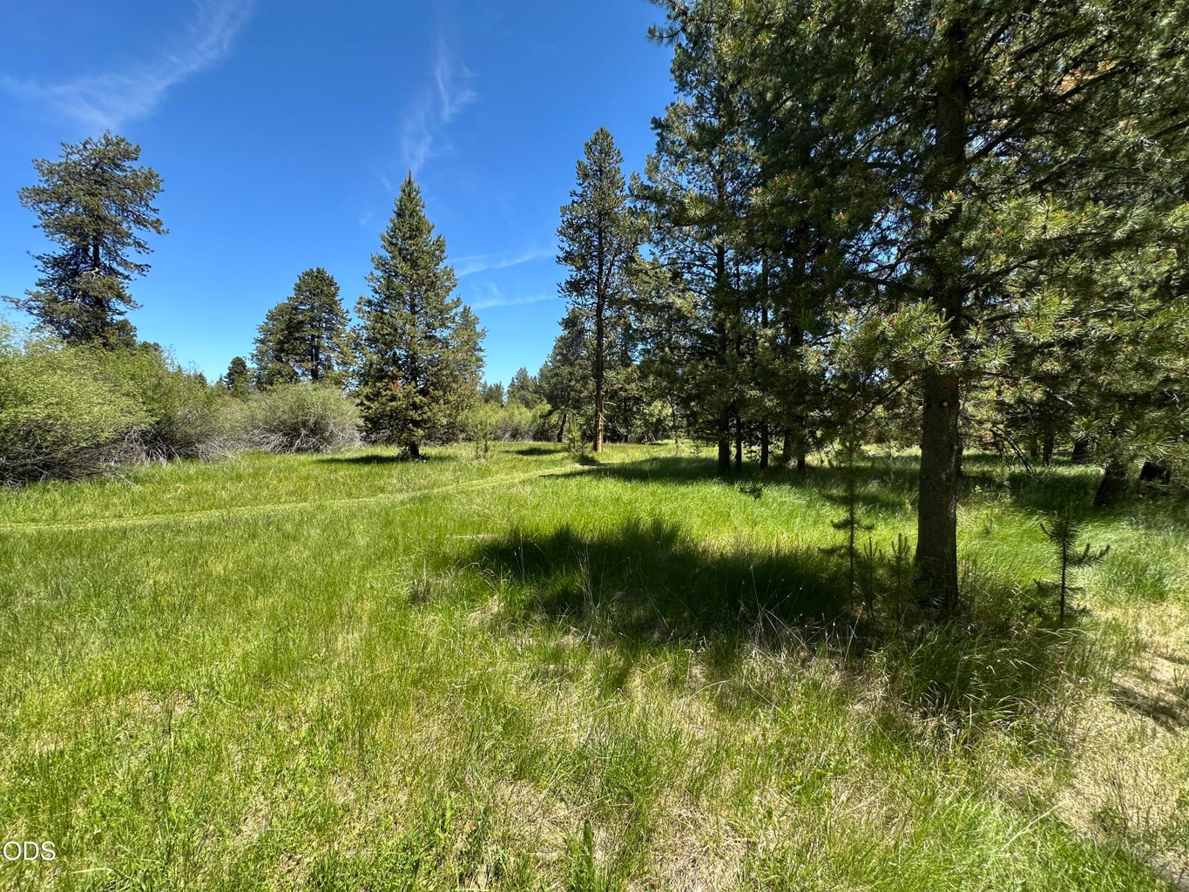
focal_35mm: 14
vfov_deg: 85.7
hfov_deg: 102.1
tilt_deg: -2.3
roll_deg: -0.7
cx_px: 594
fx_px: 481
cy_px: 446
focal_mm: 2.22
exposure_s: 1/578
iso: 40
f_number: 2.2
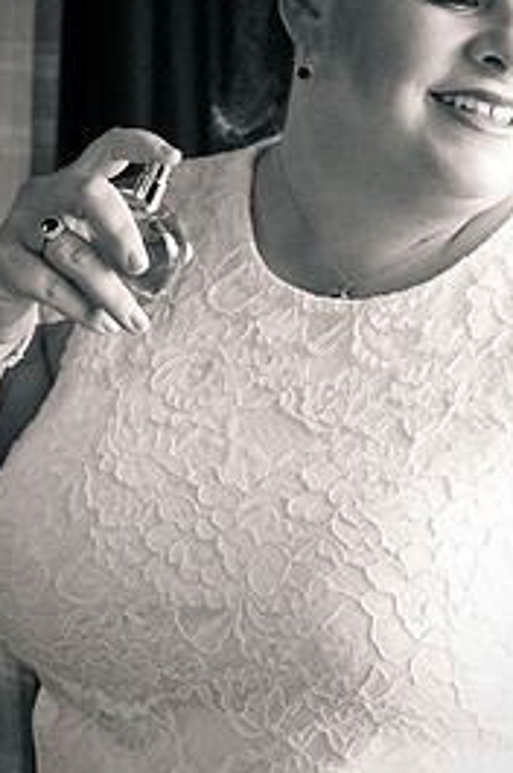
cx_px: 331
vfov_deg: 17.2
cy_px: 292
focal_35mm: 119
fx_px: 2550
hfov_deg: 11.5
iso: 3200
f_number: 5.6
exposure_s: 1/160
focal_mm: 70
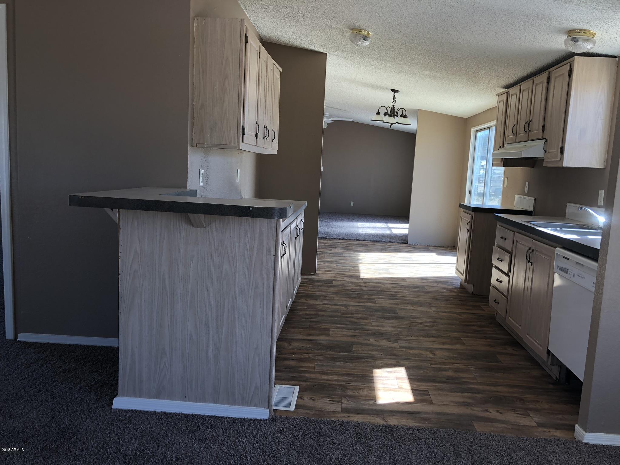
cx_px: 310
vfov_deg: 49.7
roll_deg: -2.2
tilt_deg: -6.5
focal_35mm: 28
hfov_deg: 63.4
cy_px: 232
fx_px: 502
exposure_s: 1/120
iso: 32
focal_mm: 4
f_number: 1.8
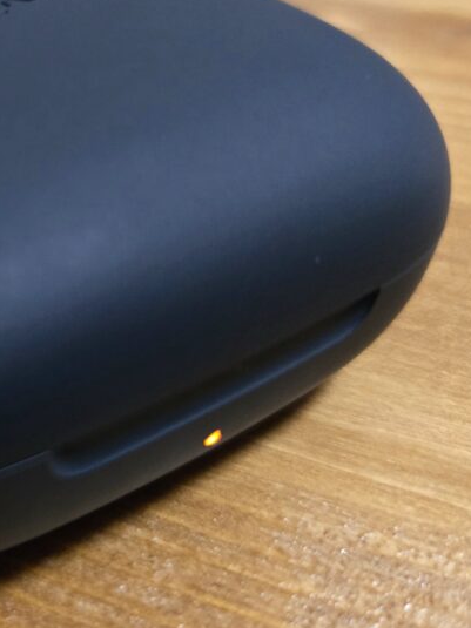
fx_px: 799
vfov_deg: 42.9
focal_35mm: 44
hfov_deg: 29.7
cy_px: 274
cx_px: -41
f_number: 1.8
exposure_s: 1/101
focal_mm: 5.4
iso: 1600
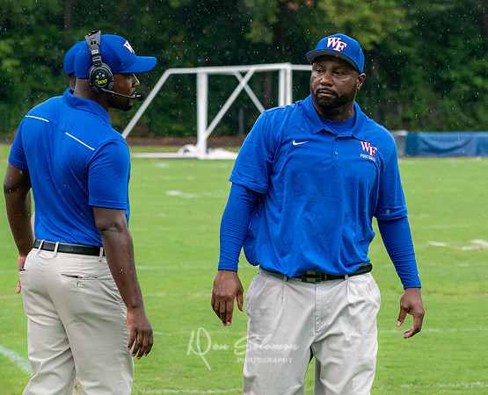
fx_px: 3275
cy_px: 139
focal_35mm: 226
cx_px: 350
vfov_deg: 6.9
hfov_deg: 8.5
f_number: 8
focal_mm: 153
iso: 2500
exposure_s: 1/1000
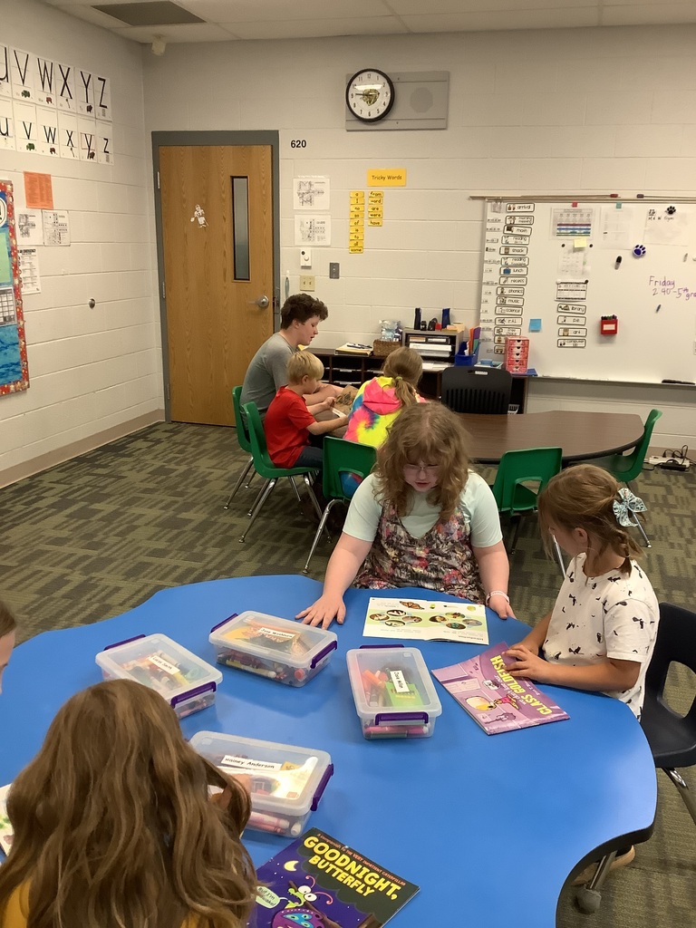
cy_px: 464
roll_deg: -1.9
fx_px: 831
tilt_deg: -15.4
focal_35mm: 31
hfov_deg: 45.4
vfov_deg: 58.4
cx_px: 348
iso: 200
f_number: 2.4
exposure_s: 1/60
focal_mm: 3.3
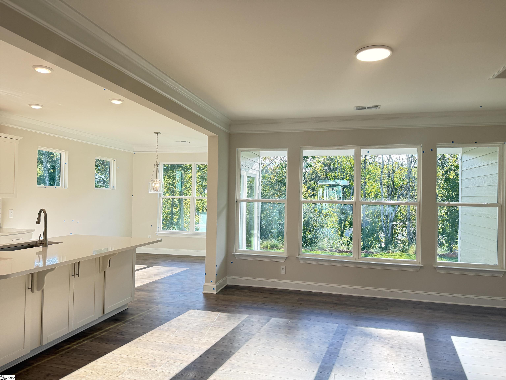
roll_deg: -1.1
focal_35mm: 24
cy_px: 190
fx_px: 351
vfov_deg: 56.8
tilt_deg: +1.1
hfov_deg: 71.6
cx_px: 253
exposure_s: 1/215
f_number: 1.78
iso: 100
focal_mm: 6.76
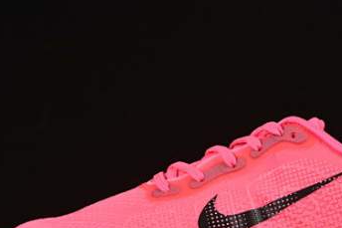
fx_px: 1510
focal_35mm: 159
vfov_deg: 8.6
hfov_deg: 12.9
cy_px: 209
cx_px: 248
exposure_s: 1/80
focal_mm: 50
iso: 160
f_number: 8
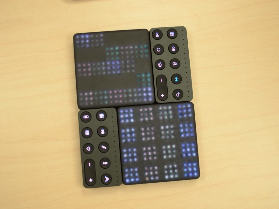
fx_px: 464
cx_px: 130
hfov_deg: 33.5
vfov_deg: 25.4
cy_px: 105
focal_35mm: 58
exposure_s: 1/125
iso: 200
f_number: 1.8
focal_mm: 35
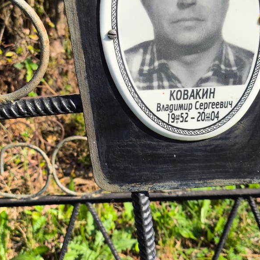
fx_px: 510
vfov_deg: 28.6
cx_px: 150
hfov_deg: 28.6
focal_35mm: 60
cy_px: 131
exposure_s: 1/877
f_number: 1.7
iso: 50
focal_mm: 4.71
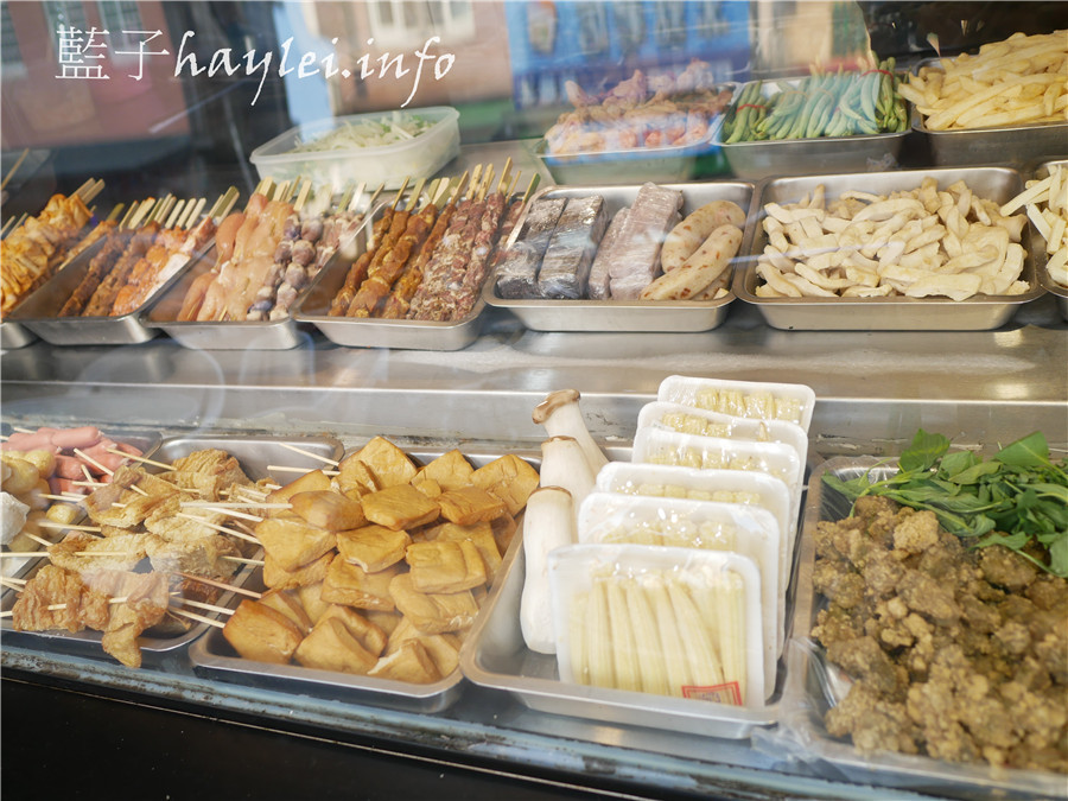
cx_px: 534
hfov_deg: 60.0
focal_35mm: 30
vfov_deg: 46.8
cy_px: 400
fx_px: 926
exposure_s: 1/200
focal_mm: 15
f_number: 2.5
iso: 200
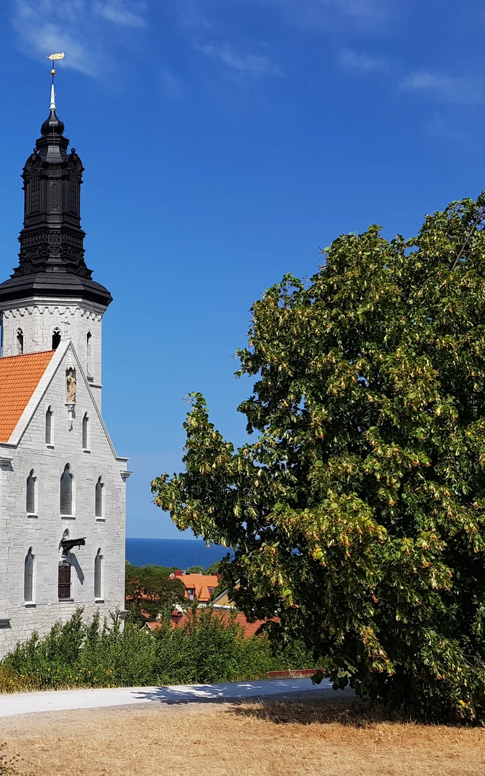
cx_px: -58
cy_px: 425
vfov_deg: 45.2
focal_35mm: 44
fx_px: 931
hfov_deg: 26.7
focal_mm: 4.2
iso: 40
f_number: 1.7
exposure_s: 1/3312
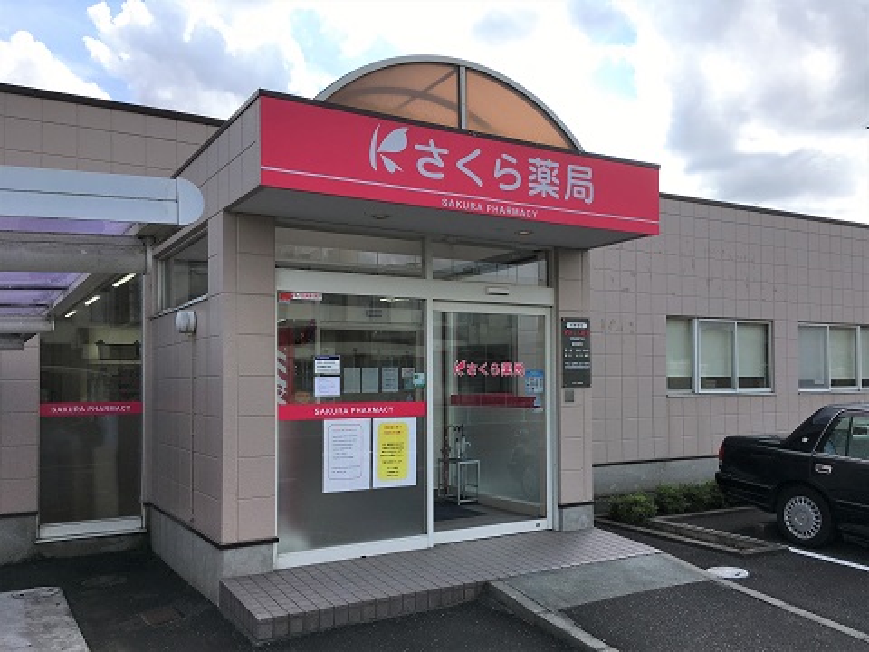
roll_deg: +0.0
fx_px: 728
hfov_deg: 61.7
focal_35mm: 29
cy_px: 326
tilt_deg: +1.4
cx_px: 434
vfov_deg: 48.2
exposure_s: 1/1508
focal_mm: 4.15
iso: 25
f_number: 2.2
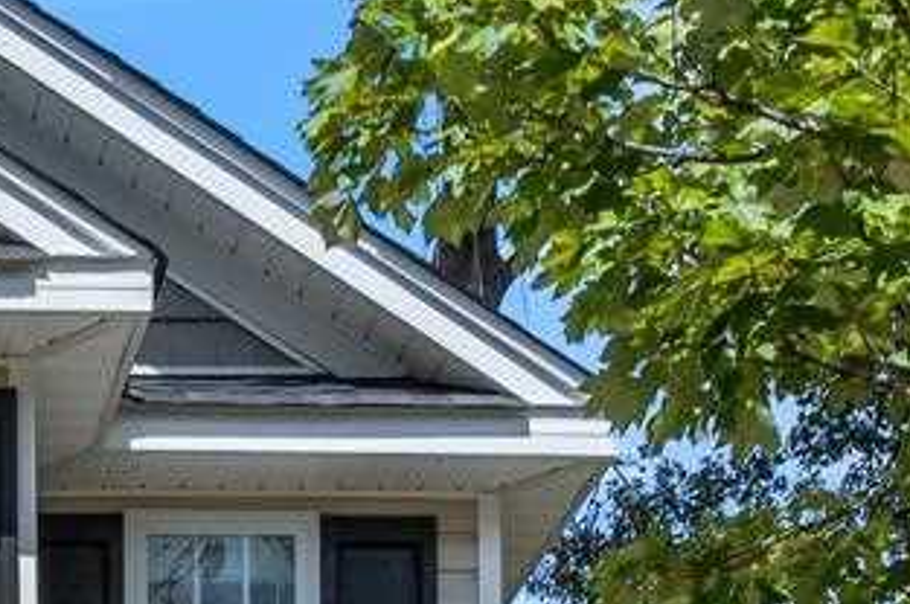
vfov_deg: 8.6
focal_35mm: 132
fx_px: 3333
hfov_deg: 14.8
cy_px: 1842
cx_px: -291
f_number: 6.3
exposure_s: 1/200
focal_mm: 11
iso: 200
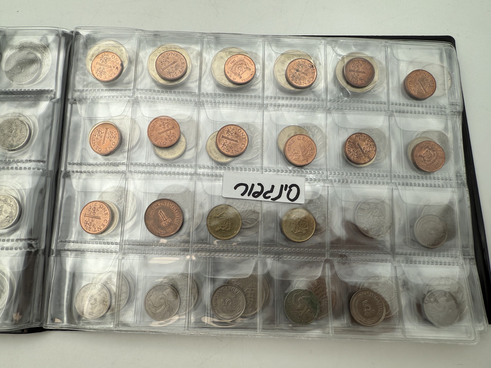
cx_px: 246
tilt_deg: -76.9
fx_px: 340
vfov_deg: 56.8
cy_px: 184
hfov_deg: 71.6
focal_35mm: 24
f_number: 2.2
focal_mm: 2.22
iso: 40
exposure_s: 1/289
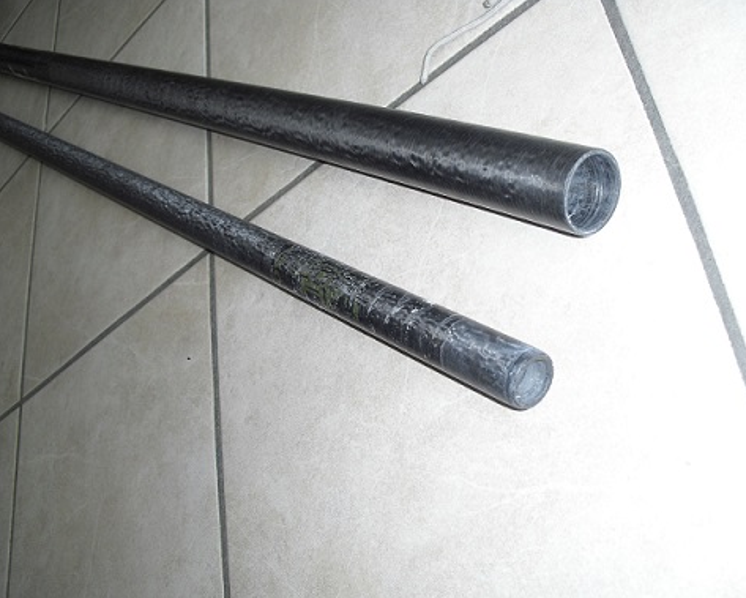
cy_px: 297
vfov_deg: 39.2
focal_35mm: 38
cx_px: 401
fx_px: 840
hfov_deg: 47.9
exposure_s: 1/100
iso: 100
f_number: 3.1
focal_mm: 6.3
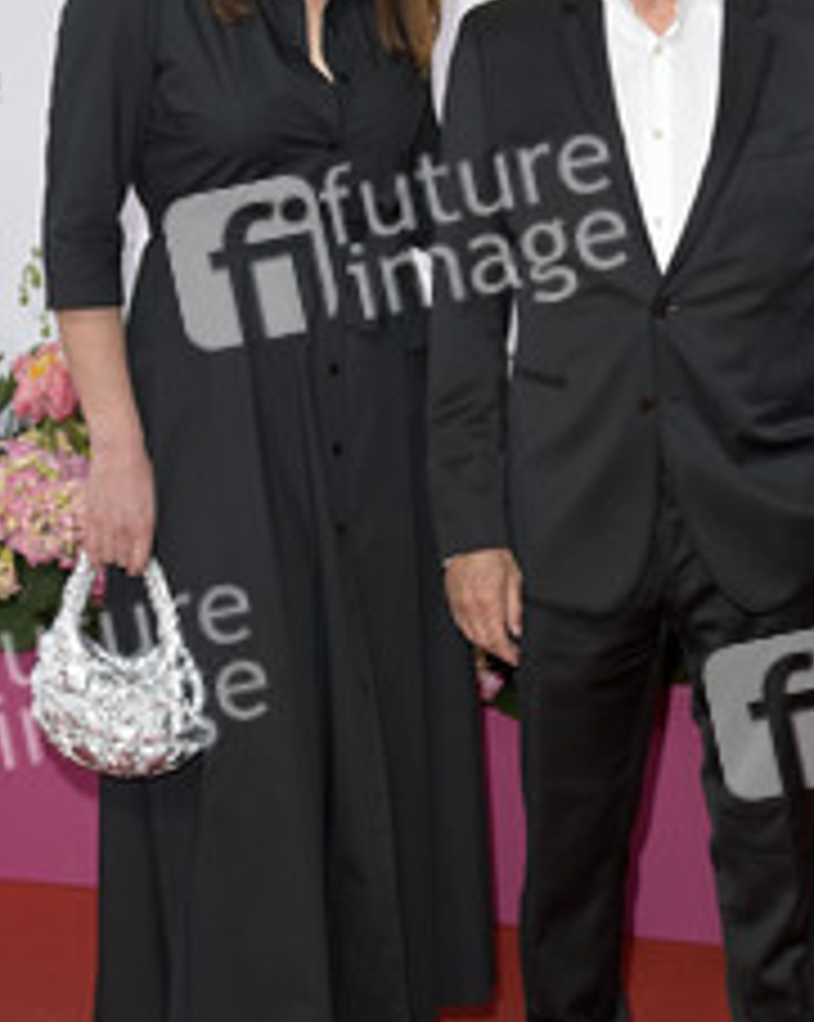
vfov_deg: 21.1
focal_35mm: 91
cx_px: 526
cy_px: 468
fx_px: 2746
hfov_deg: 16.8
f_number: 5.6
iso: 640
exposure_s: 1/250
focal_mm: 55
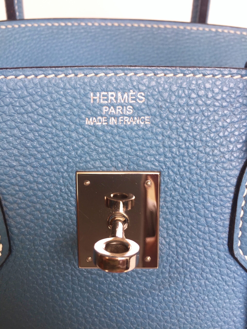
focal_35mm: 29
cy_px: 164
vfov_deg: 61.7
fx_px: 276
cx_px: 124
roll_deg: +0.5
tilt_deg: -24.3
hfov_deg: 48.2
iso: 32
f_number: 2.2
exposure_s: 1/125
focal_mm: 4.15
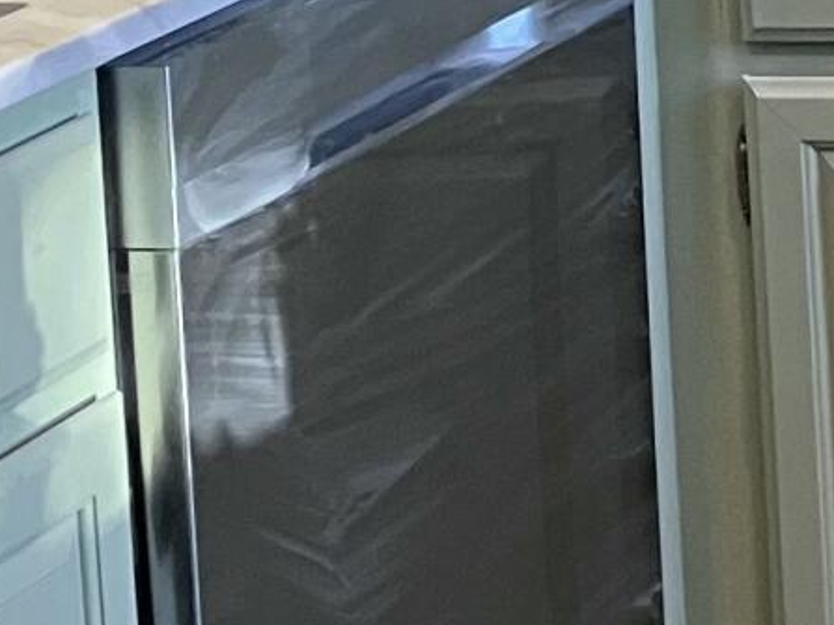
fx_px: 4528
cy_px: -591
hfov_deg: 9.5
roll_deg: +1.1
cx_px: 1924
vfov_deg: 7.6
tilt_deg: -4.1
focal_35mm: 188
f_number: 1.8
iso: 160
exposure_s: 1/60
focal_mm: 3.99
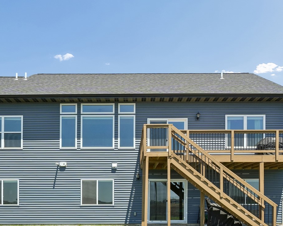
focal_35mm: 40
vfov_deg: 37.1
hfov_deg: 45.7
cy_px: 142
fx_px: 335
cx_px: 130
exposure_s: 1/1250
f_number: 8
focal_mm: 23
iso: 400
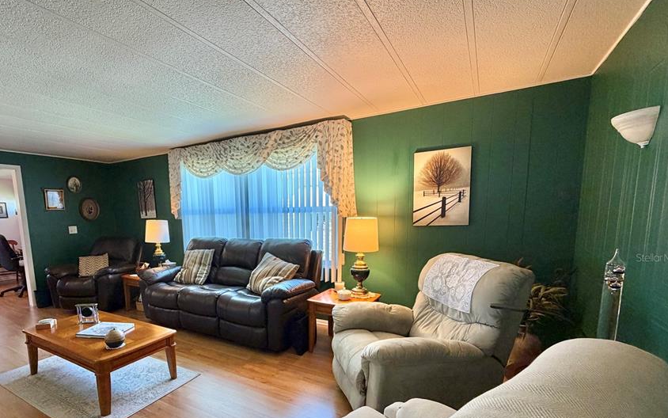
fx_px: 328
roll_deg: +1.2
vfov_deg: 64.2
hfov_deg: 90.3
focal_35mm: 18
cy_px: 257
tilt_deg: -7.7
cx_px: 279
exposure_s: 1/60
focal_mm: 2.22
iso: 250
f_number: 2.2
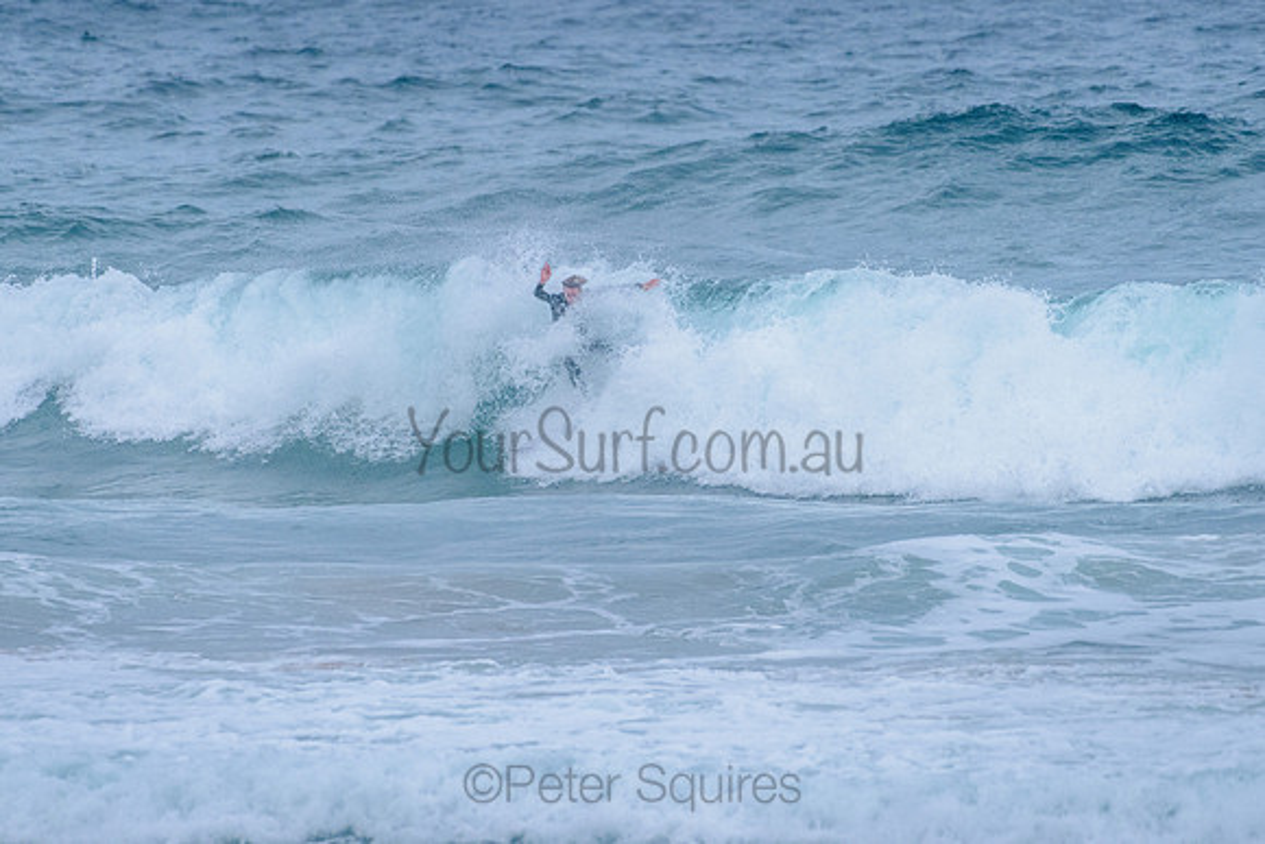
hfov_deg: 3.4
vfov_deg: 2.2
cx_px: 634
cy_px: 328
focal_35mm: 613
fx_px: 21536
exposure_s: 1/2000
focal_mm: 500
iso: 2800
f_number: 5.6
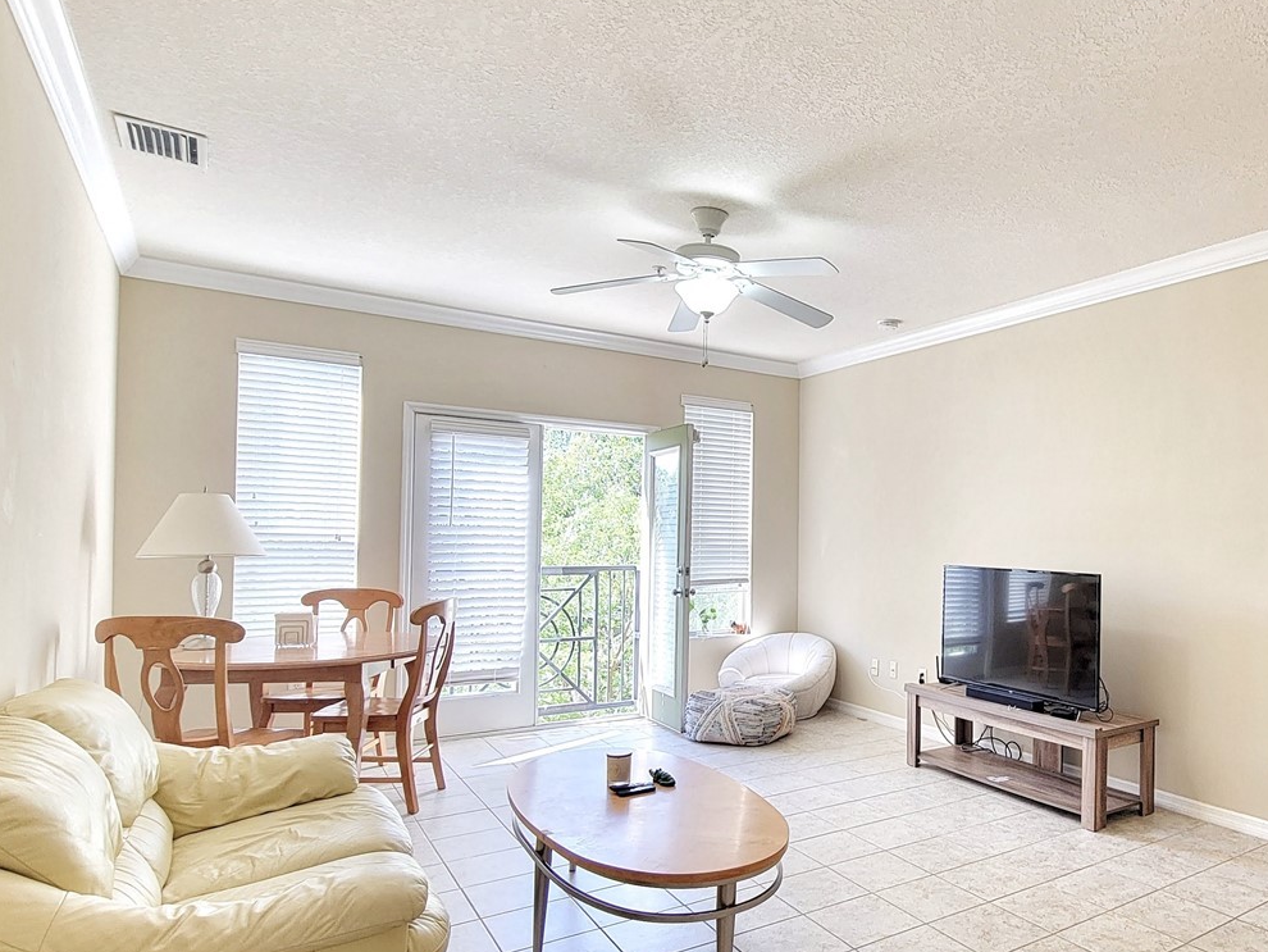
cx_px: 874
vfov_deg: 63.1
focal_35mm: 21
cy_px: 550
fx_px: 769
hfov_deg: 75.8
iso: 80
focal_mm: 2.2
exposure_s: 1/60
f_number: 2.2
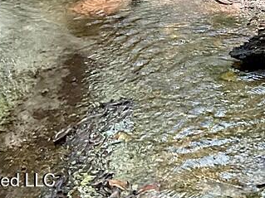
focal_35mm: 93
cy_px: -109
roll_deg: +0.1
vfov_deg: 14.7
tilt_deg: -10.8
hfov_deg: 20.1
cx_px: 293
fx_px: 712
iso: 160
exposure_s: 1/60
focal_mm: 3
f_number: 1.8
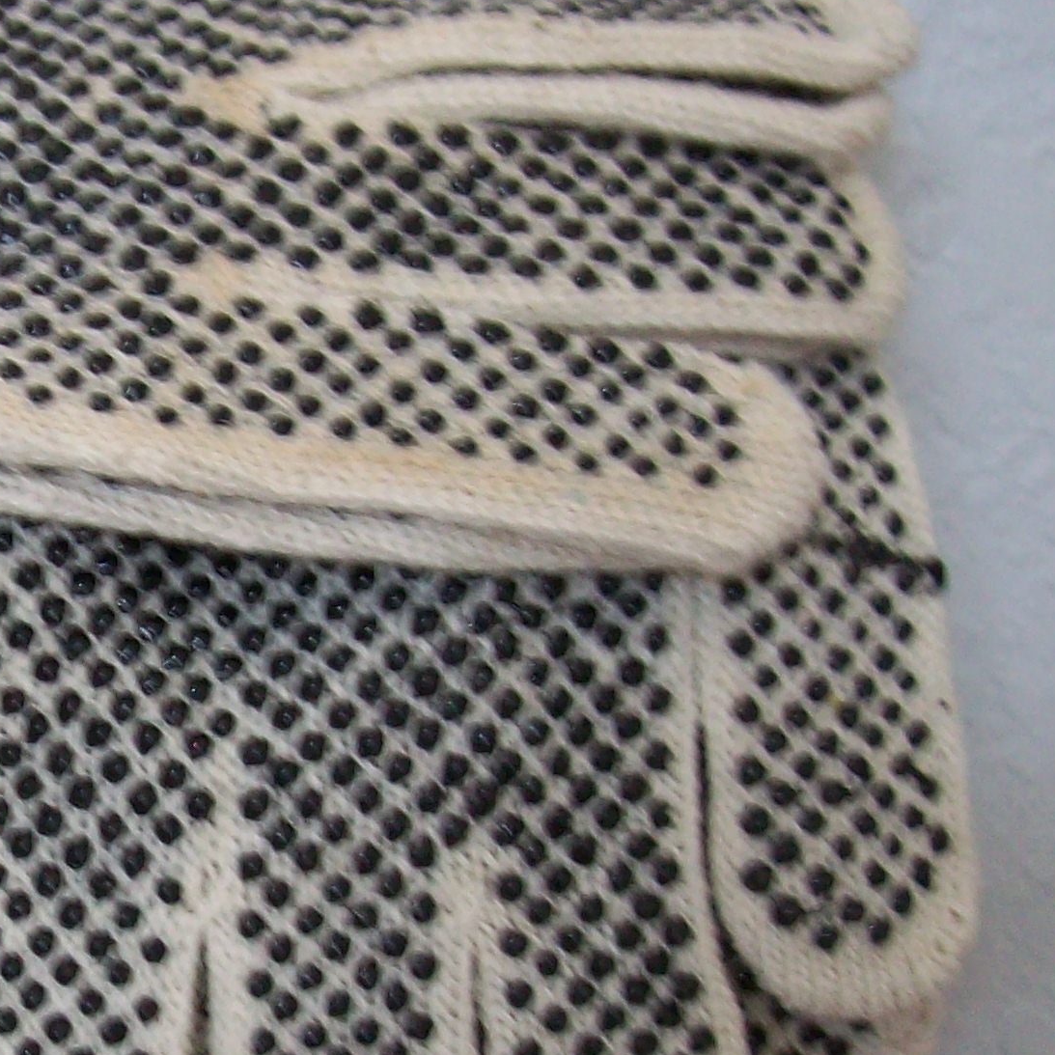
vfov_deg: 19.5
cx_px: -190
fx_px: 3069
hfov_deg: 18.5
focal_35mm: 89
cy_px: 660
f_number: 2.7
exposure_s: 1/64
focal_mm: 6
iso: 80
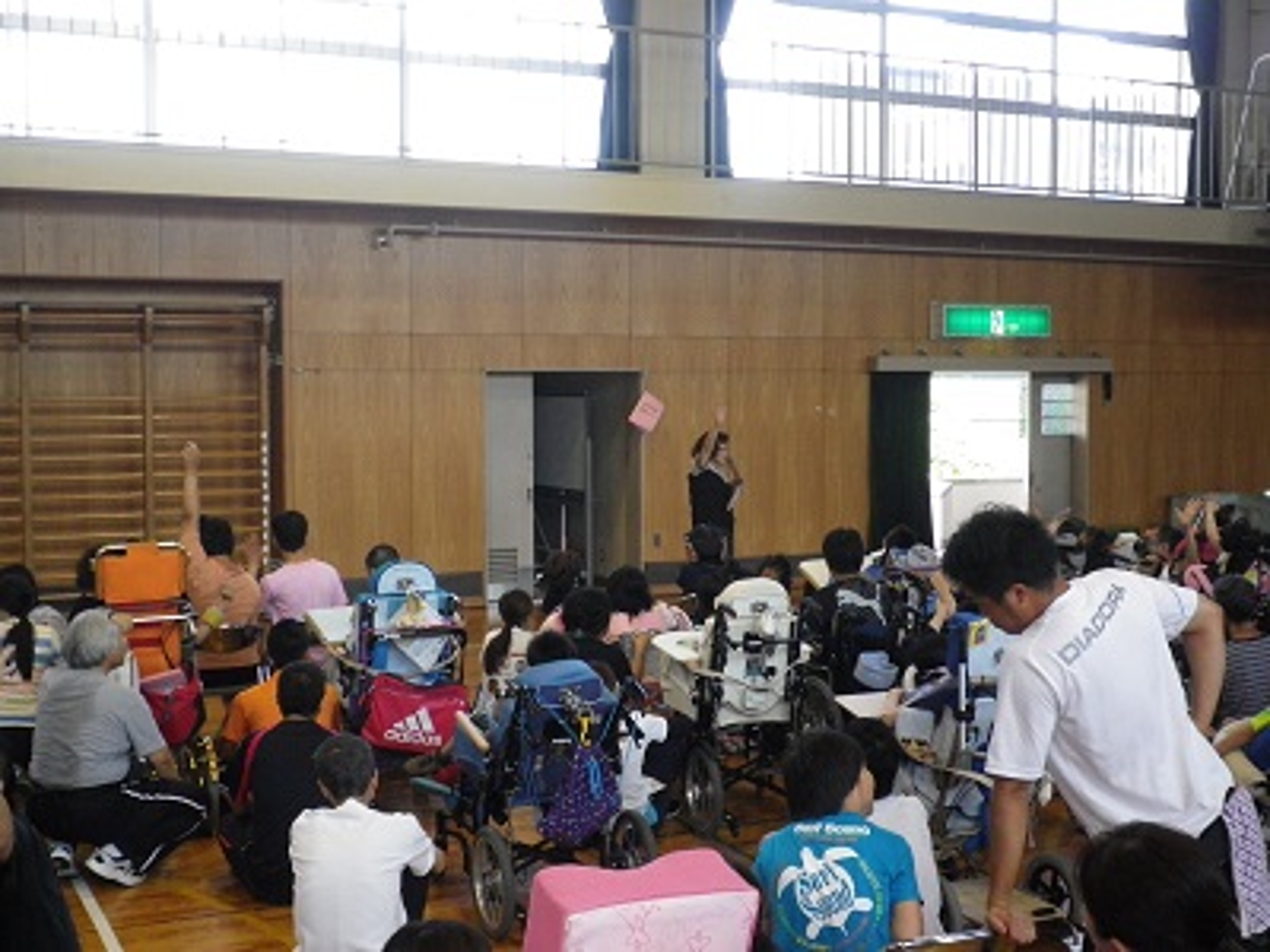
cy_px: 476
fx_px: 1724
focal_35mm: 47
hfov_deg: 40.4
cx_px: 635
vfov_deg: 30.9
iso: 320
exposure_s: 1/60
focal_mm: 8.46
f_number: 4.6
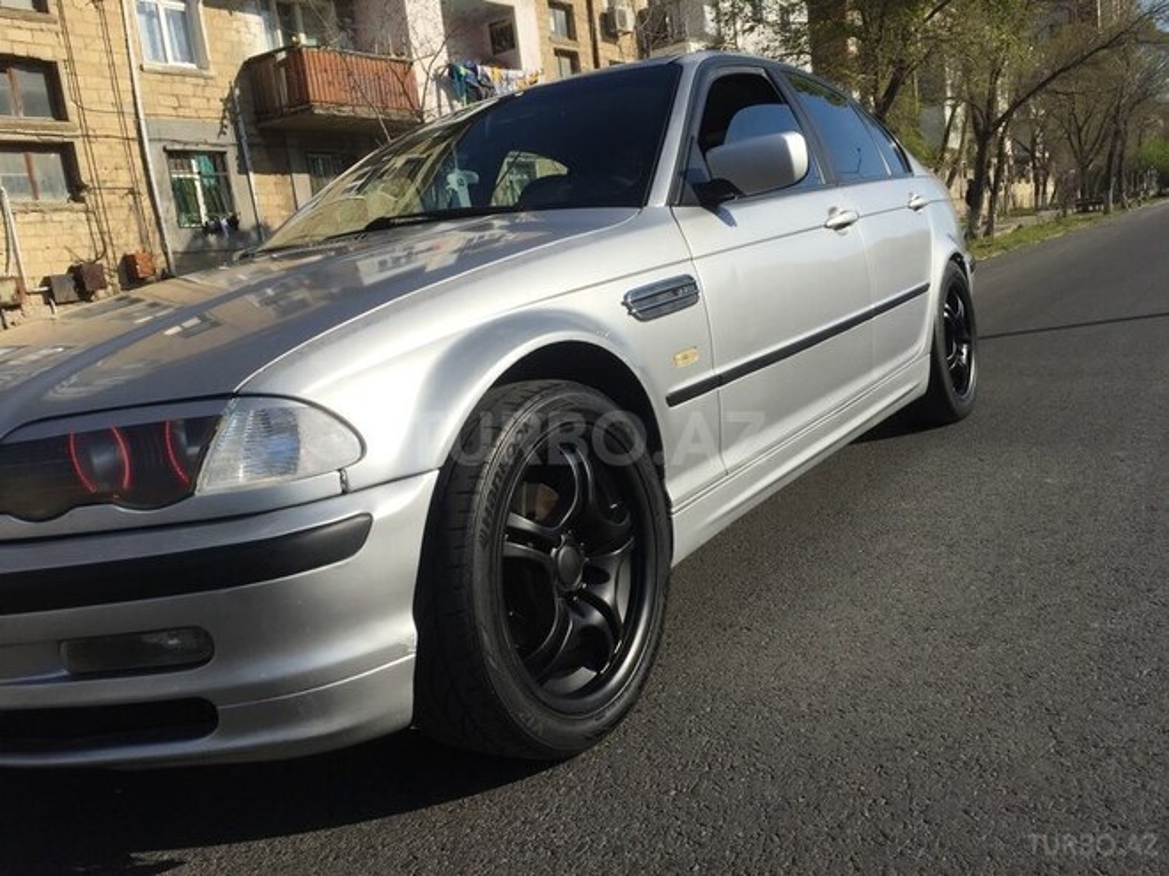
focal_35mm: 29
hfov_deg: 61.7
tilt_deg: -8.5
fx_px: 979
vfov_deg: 48.2
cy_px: 438
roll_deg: +6.7
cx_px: 584
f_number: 2.2
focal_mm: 4.15
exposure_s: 1/3049
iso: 32
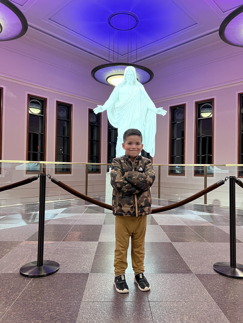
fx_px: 243
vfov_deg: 67.3
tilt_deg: +1.5
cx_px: 122
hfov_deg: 53.1
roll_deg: -1.7
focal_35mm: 26
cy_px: 162
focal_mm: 5.7
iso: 400
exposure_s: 1/60
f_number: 1.5
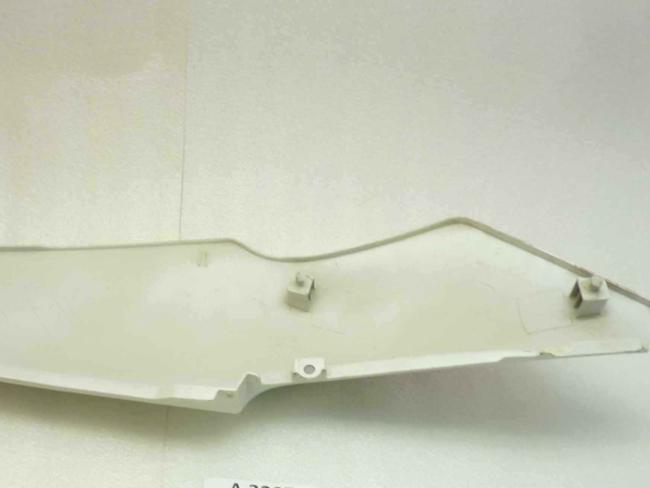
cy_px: 306
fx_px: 695
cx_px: 235
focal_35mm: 37
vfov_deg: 38.4
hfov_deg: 49.5
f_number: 3.3
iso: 80
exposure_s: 1/15
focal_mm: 4.1
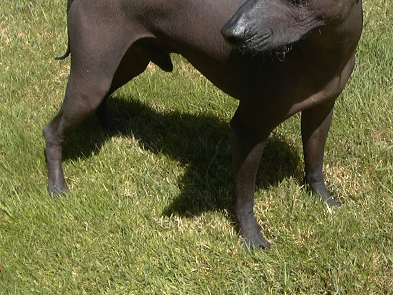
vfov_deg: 22.7
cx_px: 246
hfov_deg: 30.1
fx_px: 727
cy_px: 70
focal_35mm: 64
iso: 100
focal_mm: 5.4
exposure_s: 1/118
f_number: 8
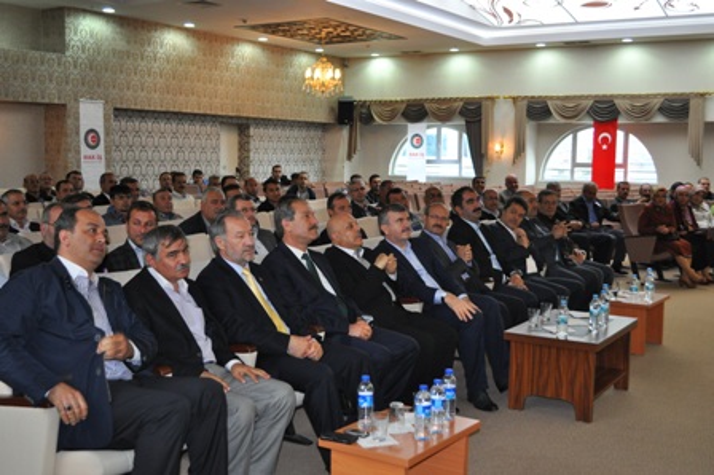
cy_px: 238
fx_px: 832
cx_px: 357
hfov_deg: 46.4
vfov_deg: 31.8
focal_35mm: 42
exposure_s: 1/60
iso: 800
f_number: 4.5
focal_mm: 28
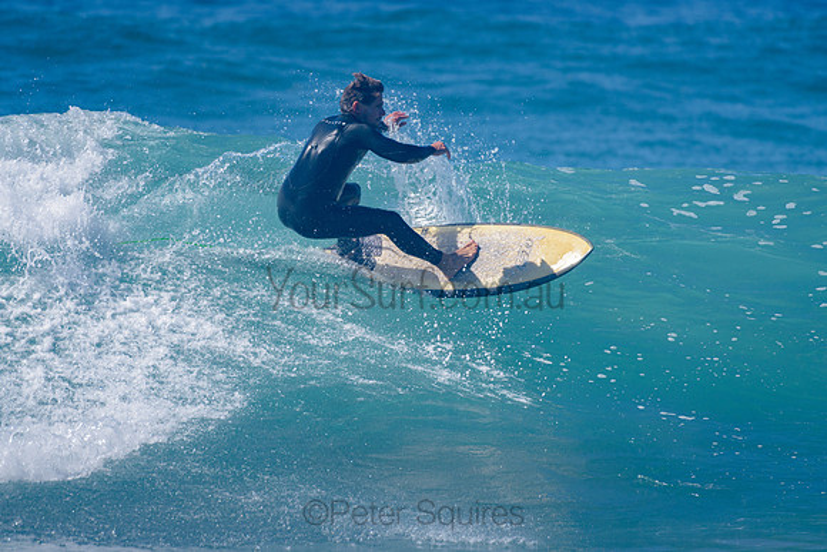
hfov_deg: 3.4
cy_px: 231
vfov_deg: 2.2
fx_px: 14080
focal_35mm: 613
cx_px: 365
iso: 160
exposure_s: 1/2000
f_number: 5.6
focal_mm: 500
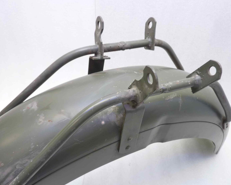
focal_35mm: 27
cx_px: 120
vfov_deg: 53.2
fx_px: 185
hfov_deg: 64.1
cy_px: 95
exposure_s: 1/8
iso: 125
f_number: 3.3
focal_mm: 4.1
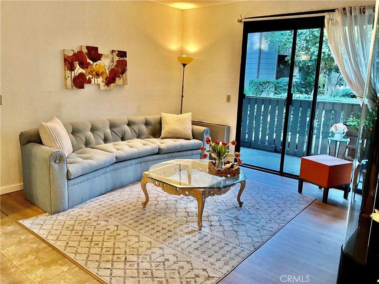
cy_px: 142
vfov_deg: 48.2
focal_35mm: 29
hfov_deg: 61.7
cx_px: 190
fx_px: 318
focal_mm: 3
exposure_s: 1/60
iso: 125
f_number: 1.8
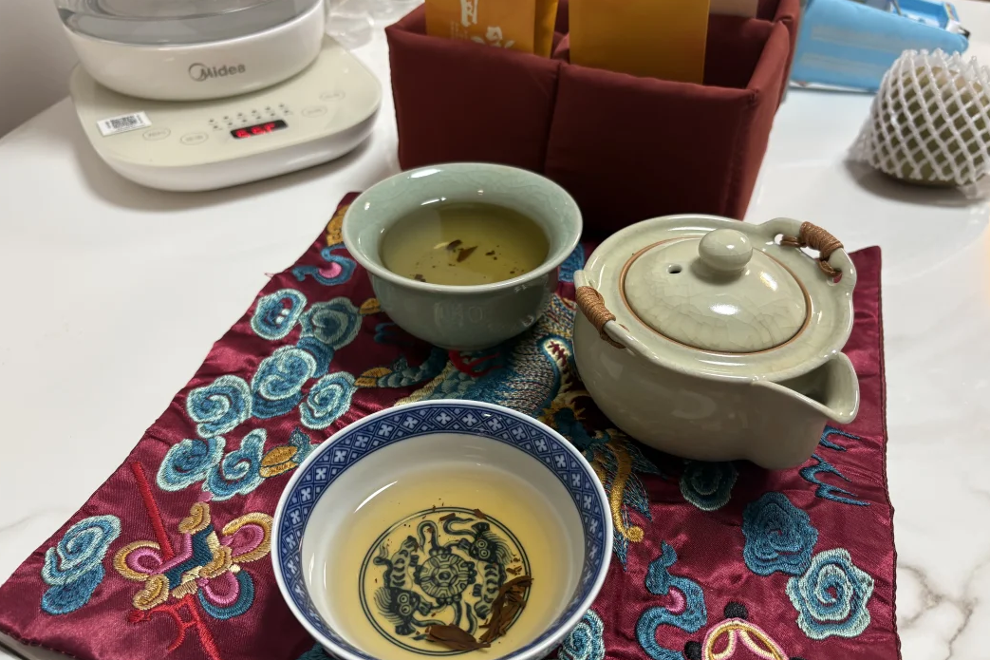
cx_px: 506
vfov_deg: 46.4
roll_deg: +1.7
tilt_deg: -41.9
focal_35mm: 28
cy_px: 352
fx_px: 770
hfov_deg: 65.5
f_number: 1.6
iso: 100
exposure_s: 1/50
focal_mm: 5.96
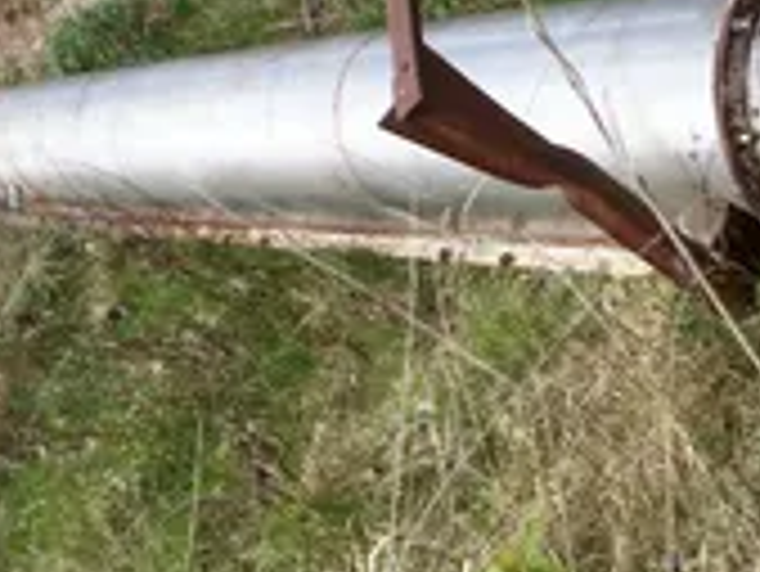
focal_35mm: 85
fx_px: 1868
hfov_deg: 22.8
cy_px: 329
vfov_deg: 17.4
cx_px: 549
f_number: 4.5
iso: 100
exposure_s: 1/482
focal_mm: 5.9
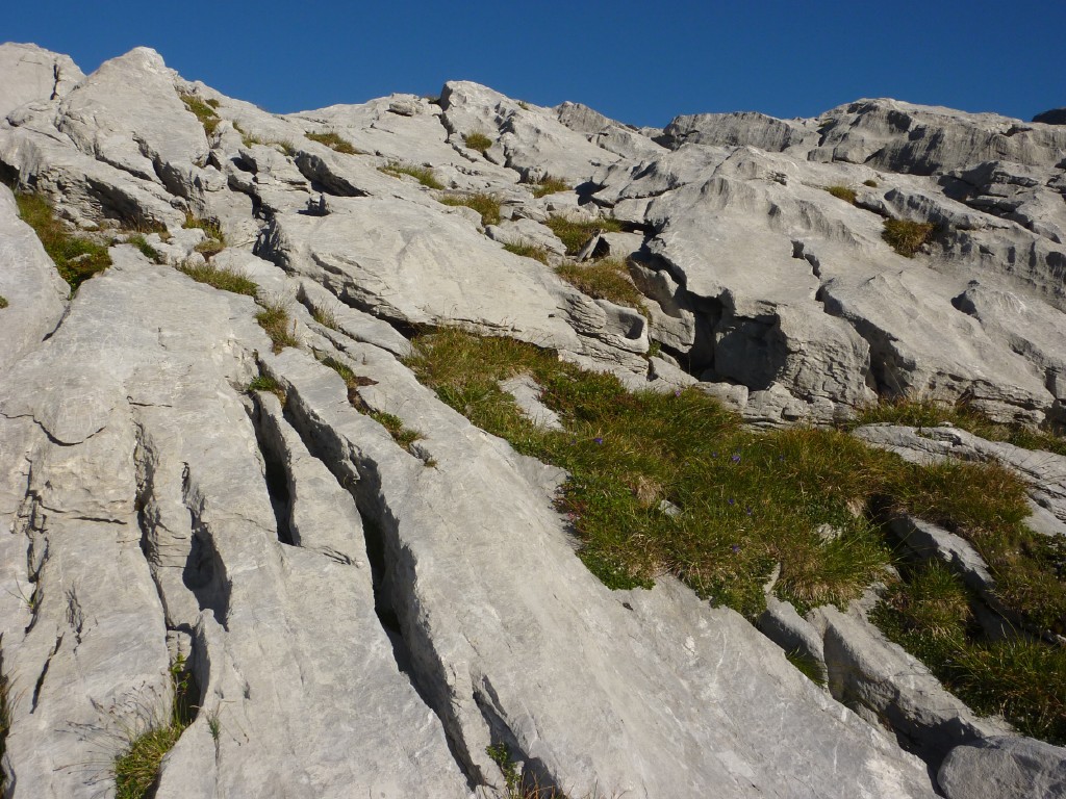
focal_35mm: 35
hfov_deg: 52.6
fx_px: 1078
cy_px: 400
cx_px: 533
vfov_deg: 40.7
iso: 100
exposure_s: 1/800
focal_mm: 5.7
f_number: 5.6
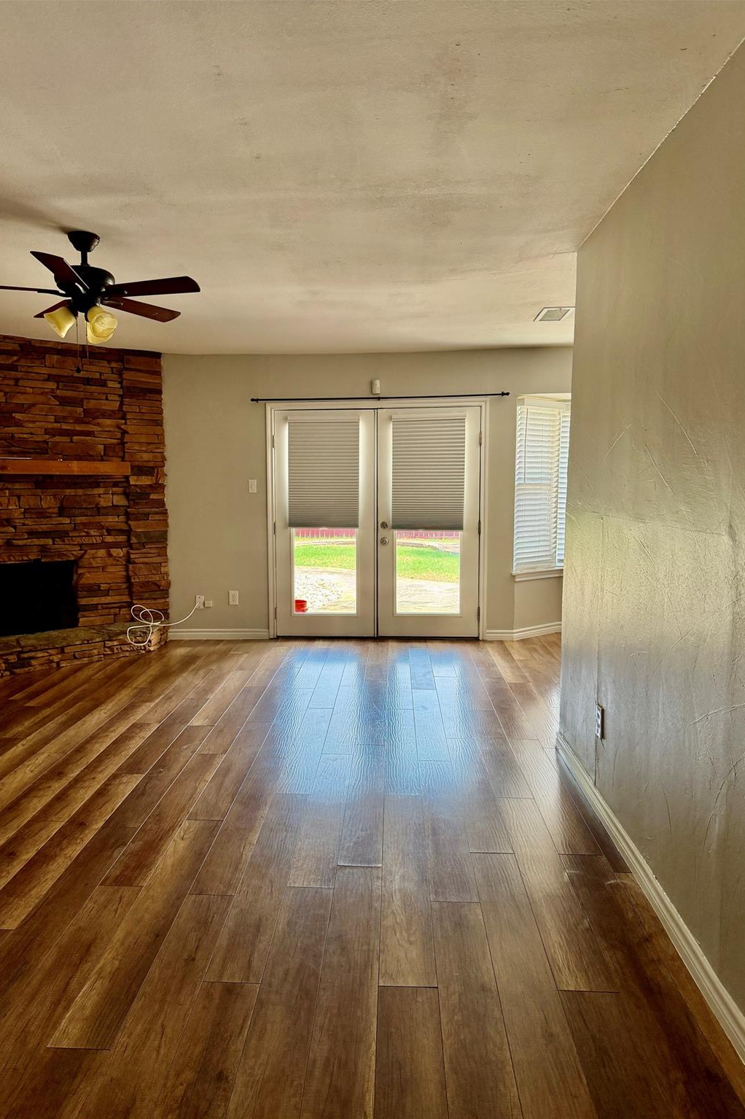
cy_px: 560
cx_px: 346
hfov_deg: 51.2
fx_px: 776
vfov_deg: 71.5
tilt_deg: -5.6
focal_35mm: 25
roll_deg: -0.5
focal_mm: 6.76
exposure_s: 1/218
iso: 200
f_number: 1.78
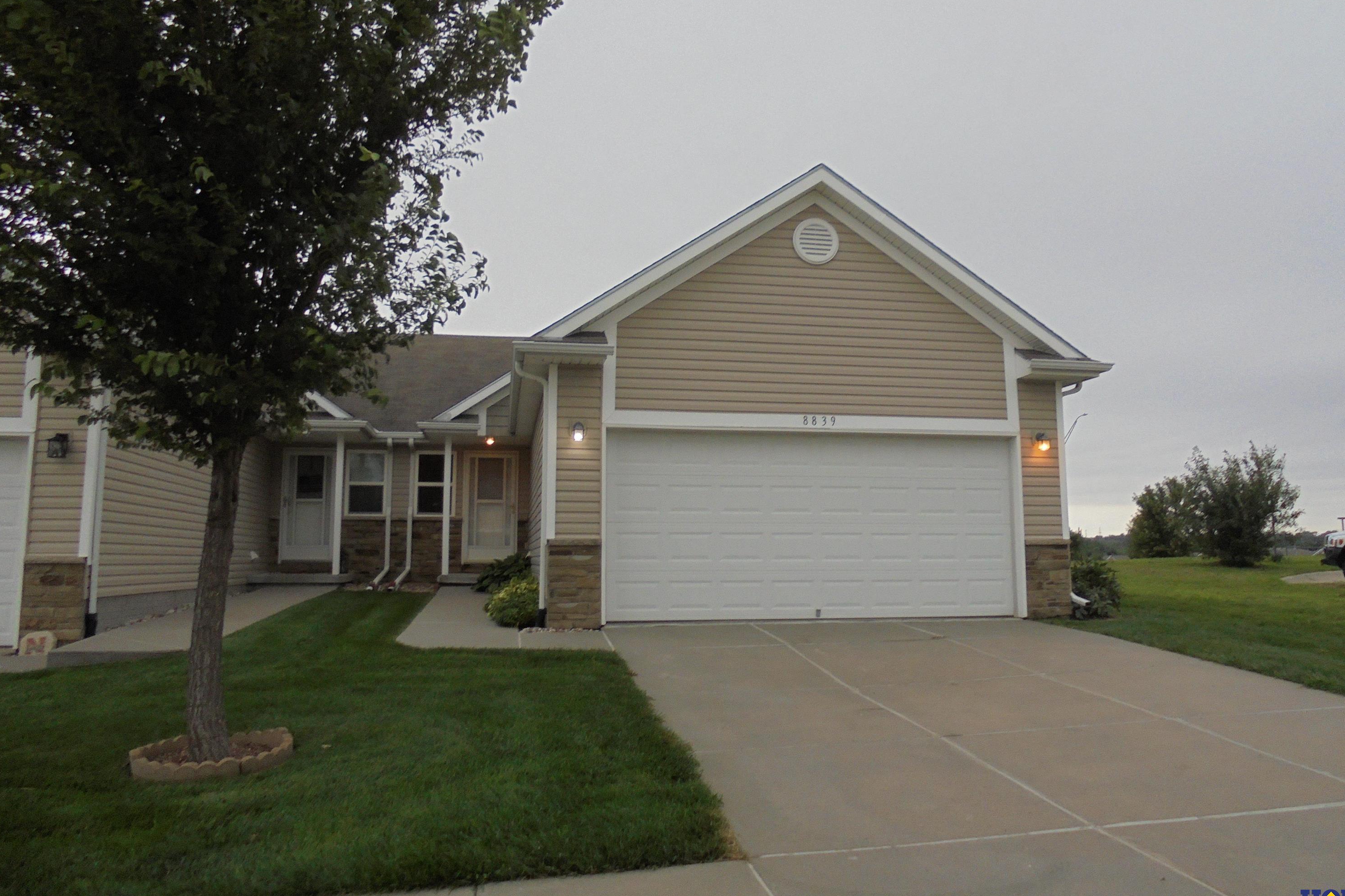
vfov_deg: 46.3
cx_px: 694
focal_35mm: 28
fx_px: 1046
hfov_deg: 65.5
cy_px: 393
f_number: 3.5
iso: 160
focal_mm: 4.6
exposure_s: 1/100
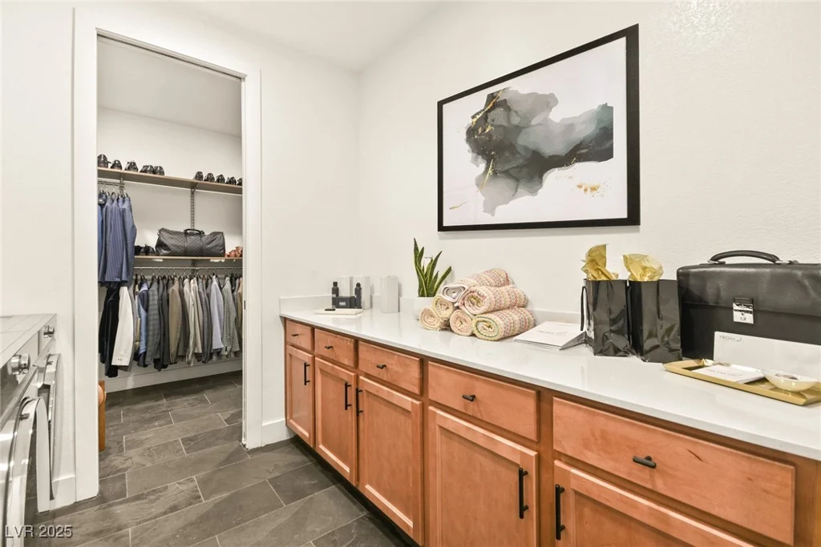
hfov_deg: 100.4
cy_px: 274
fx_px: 342
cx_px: 410
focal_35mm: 15
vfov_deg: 77.3
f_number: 9
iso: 250
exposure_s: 1
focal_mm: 10
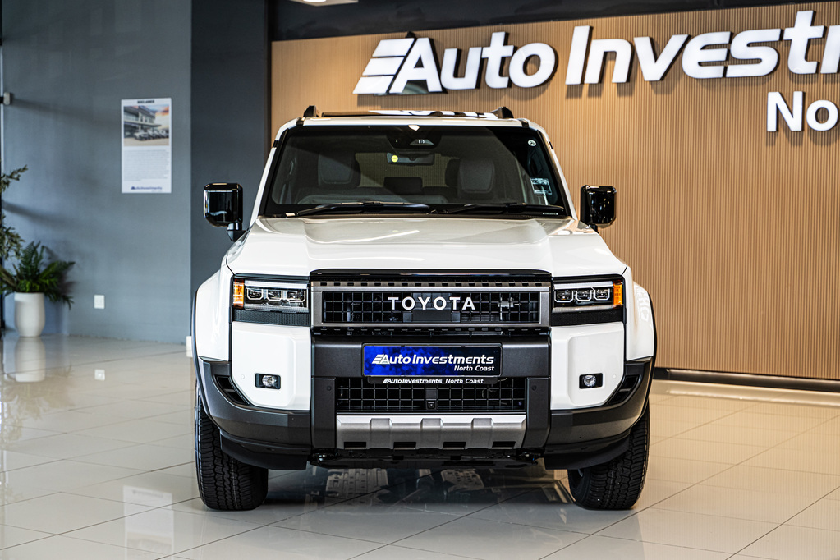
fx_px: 1353
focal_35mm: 58
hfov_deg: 34.5
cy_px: 280
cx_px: 420
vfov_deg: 23.4
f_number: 4
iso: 640
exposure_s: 1/200
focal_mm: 58
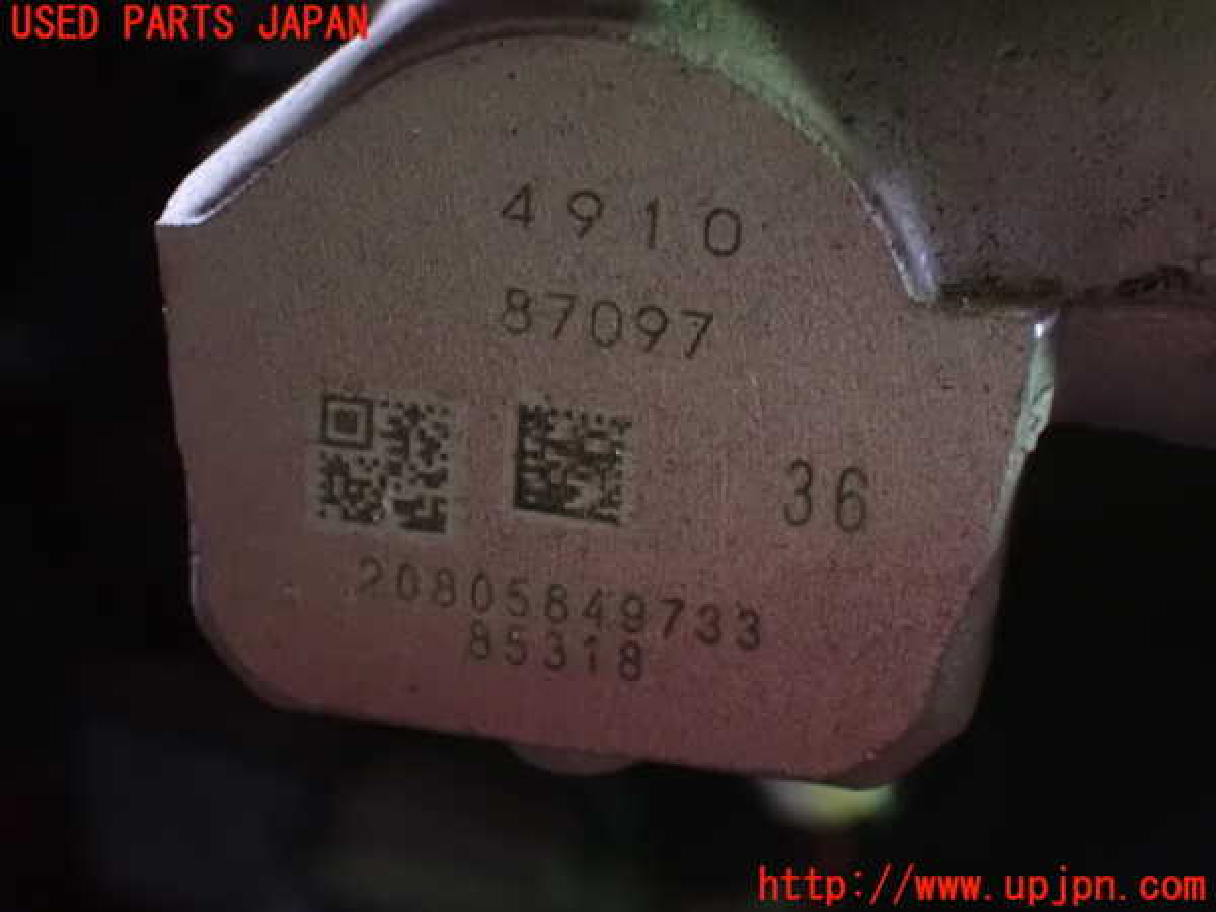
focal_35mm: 77
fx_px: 2705
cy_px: 456
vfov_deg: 19.1
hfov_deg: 25.3
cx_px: 608
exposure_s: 1/10
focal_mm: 13.65
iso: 1600
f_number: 4.1
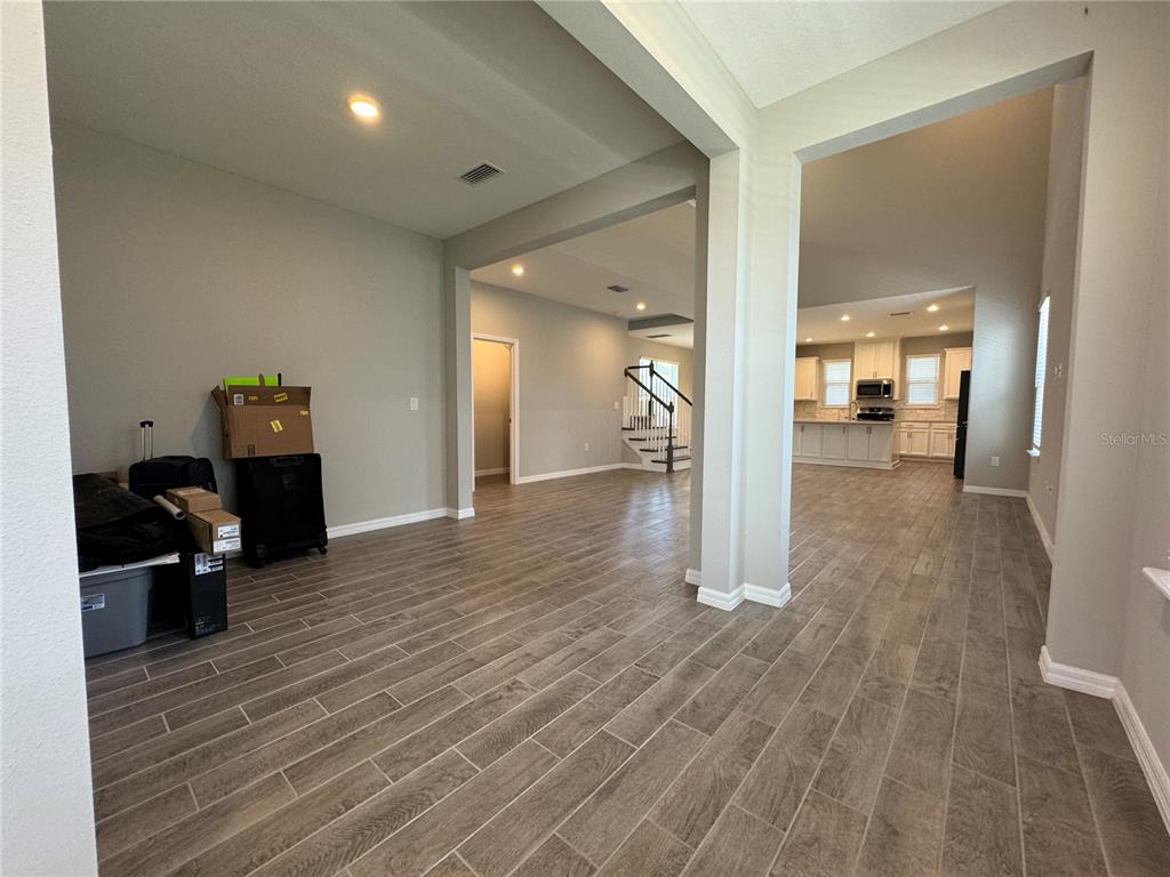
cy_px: 438
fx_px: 473
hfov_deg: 102.1
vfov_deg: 85.7
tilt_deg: -4.2
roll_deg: +0.3
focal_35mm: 14
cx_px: 585
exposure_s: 1/120
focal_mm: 2.22
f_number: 2.2
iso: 200
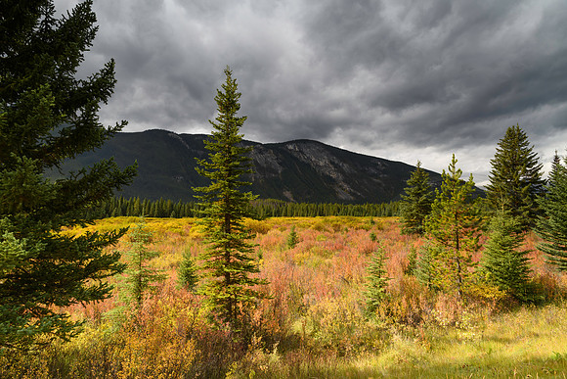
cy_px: 190
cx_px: 284
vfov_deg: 53.2
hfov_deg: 73.7
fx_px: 378
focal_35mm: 24
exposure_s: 1/10
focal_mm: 24
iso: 64
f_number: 13
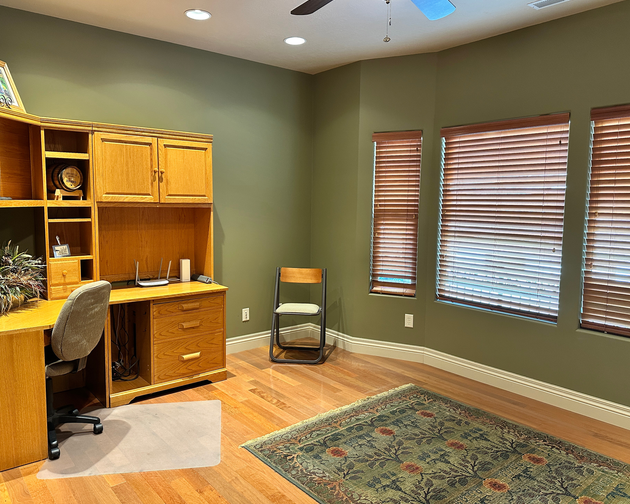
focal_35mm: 26
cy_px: 248
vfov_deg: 54.9
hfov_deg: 66.0
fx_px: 485
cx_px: 302
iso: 320
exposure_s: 1/60
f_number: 1.78
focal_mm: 6.86
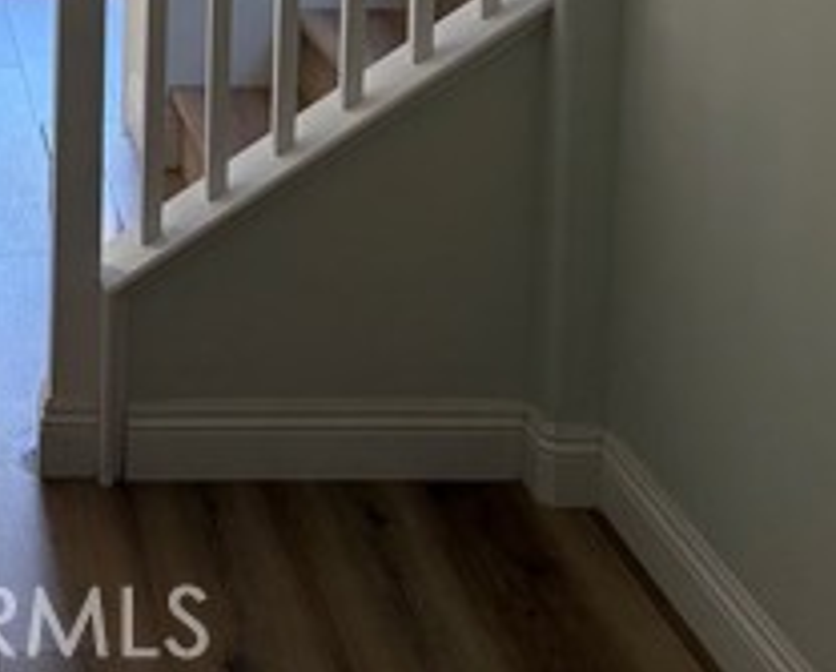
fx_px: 1933
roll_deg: -1.1
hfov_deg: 23.3
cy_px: -286
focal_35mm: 78
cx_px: -24
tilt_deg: -4.6
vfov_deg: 17.9
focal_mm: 5.96
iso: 80
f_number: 1.6
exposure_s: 1/181
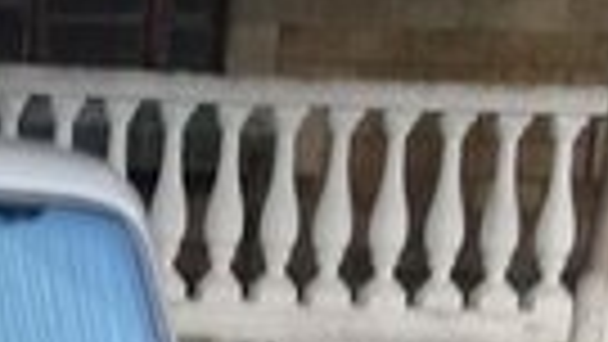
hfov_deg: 12.3
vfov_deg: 7.0
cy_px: 767
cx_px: -356
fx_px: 2661
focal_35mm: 165
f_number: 2.2
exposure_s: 1/33
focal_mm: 3.3
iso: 50
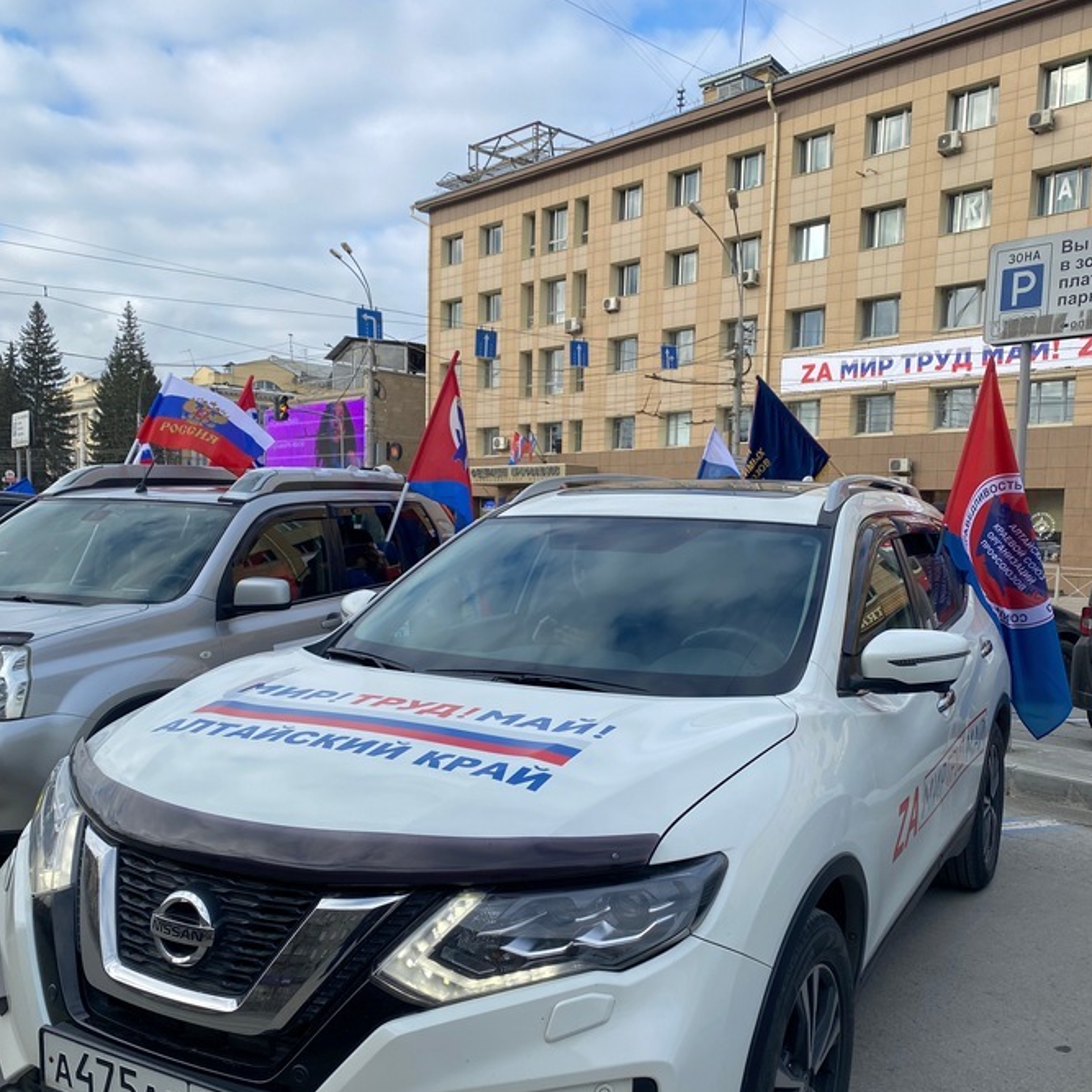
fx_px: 1106
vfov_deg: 52.2
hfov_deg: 52.5
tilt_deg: -5.1
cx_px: 548
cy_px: 652
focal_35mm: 31
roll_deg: -0.9
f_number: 1.8
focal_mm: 4.25
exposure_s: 1/1585
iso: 32
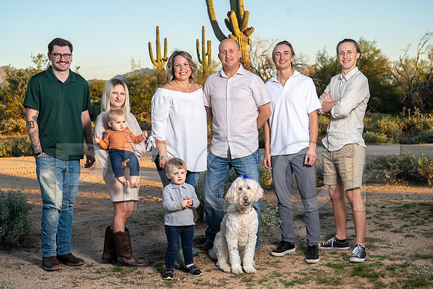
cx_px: 216
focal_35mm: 51
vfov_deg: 26.5
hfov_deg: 38.9
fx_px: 614
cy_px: 144
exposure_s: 1/160
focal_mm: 51
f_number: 6.3
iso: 100
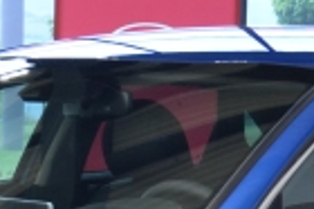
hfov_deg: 9.9
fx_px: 1795
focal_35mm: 206
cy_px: 362
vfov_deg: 6.5
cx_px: 29
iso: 640
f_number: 5
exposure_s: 1/125
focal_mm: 24
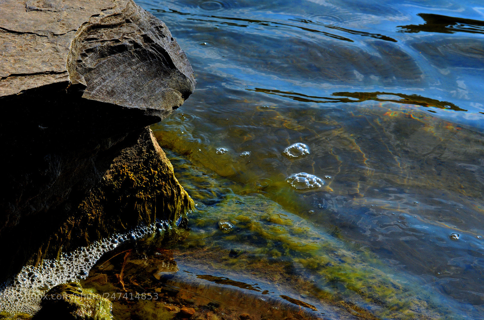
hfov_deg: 24.7
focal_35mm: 82
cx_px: 242
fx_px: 1107
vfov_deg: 16.5
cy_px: 160
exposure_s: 1/400
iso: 640
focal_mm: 55
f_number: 14
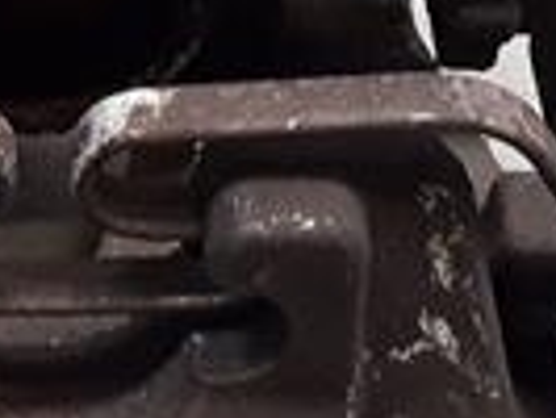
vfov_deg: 10.9
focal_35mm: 135
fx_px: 2170
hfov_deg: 14.4
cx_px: 13
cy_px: -38
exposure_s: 1/50
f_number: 1.9
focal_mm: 2.91
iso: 64
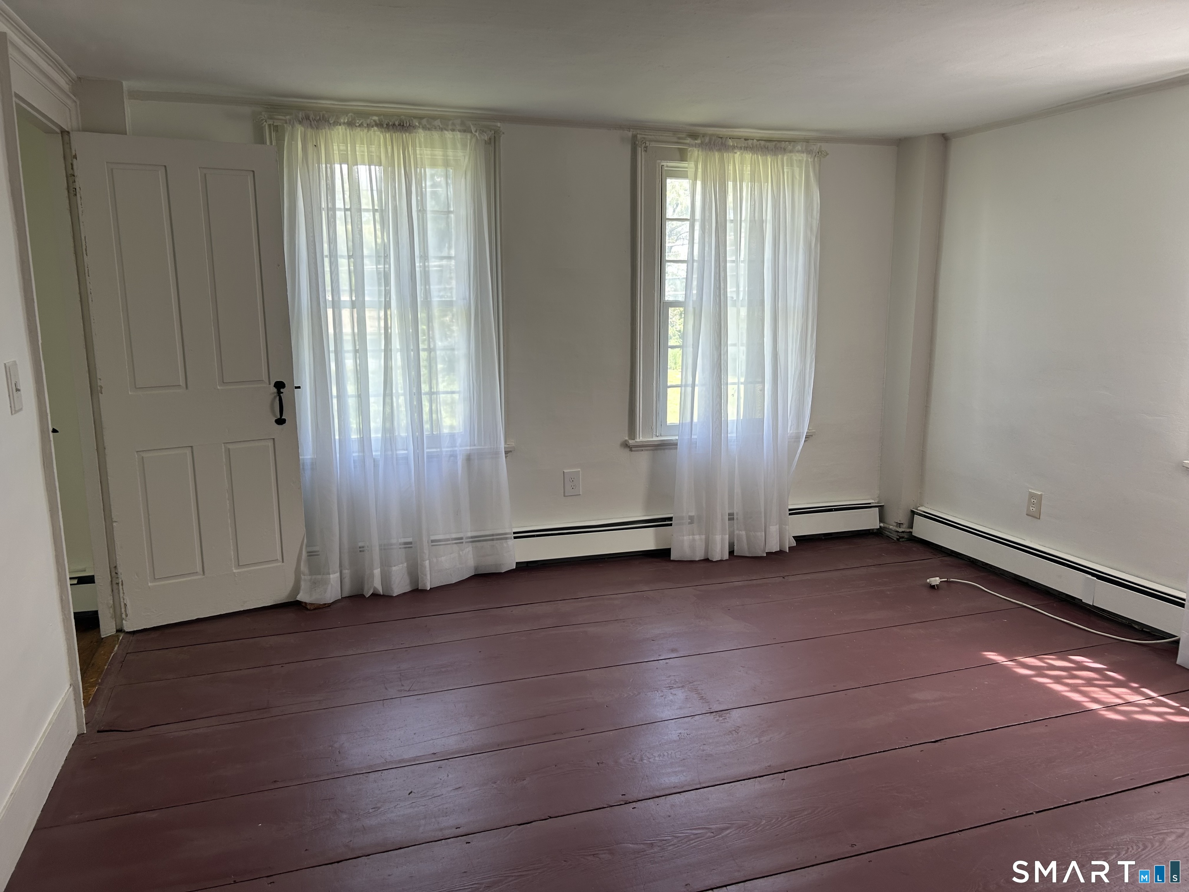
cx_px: 594
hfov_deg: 67.3
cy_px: 446
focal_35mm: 26
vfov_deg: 53.1
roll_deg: +0.3
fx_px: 893
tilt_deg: -8.6
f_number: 1.5
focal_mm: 5.7
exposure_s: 1/121
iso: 40
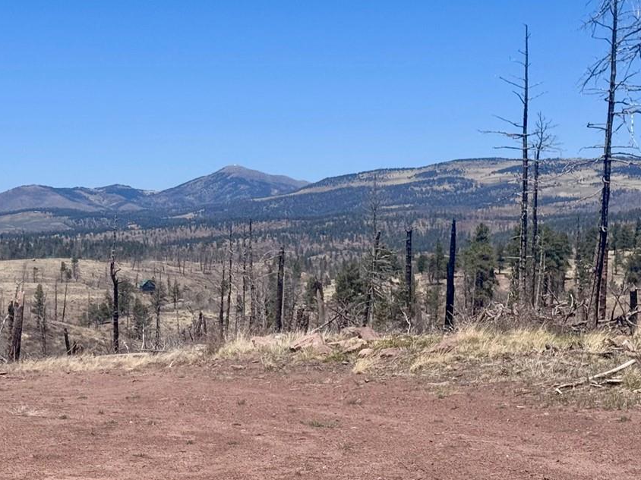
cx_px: 216
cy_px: 224
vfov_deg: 16.2
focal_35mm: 91
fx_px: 1685
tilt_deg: +0.2
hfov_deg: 21.5
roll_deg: -0.6
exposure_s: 1/6410
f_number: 1.78
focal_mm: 6.76
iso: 64
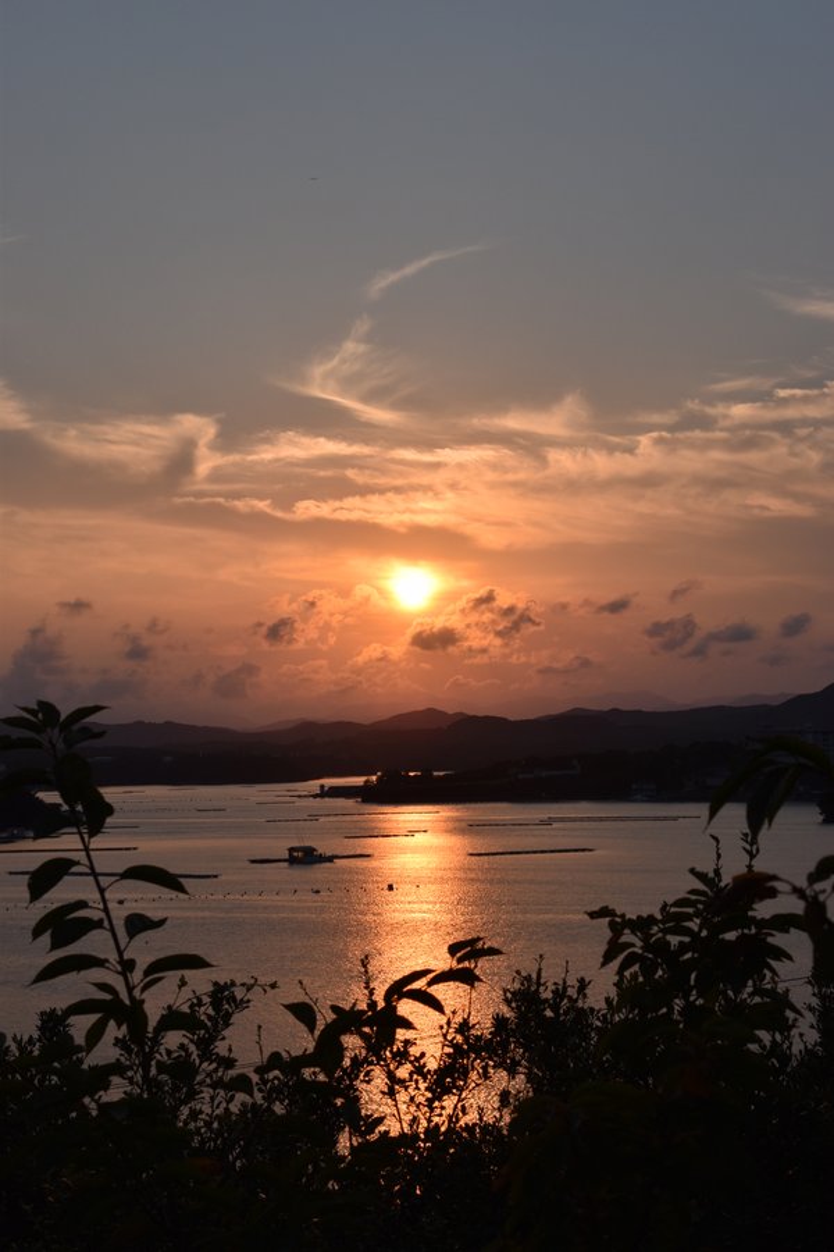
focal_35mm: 66
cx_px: 417
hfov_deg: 20.6
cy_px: 626
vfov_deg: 30.5
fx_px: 2293
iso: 200
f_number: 11
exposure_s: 1/500
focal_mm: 44
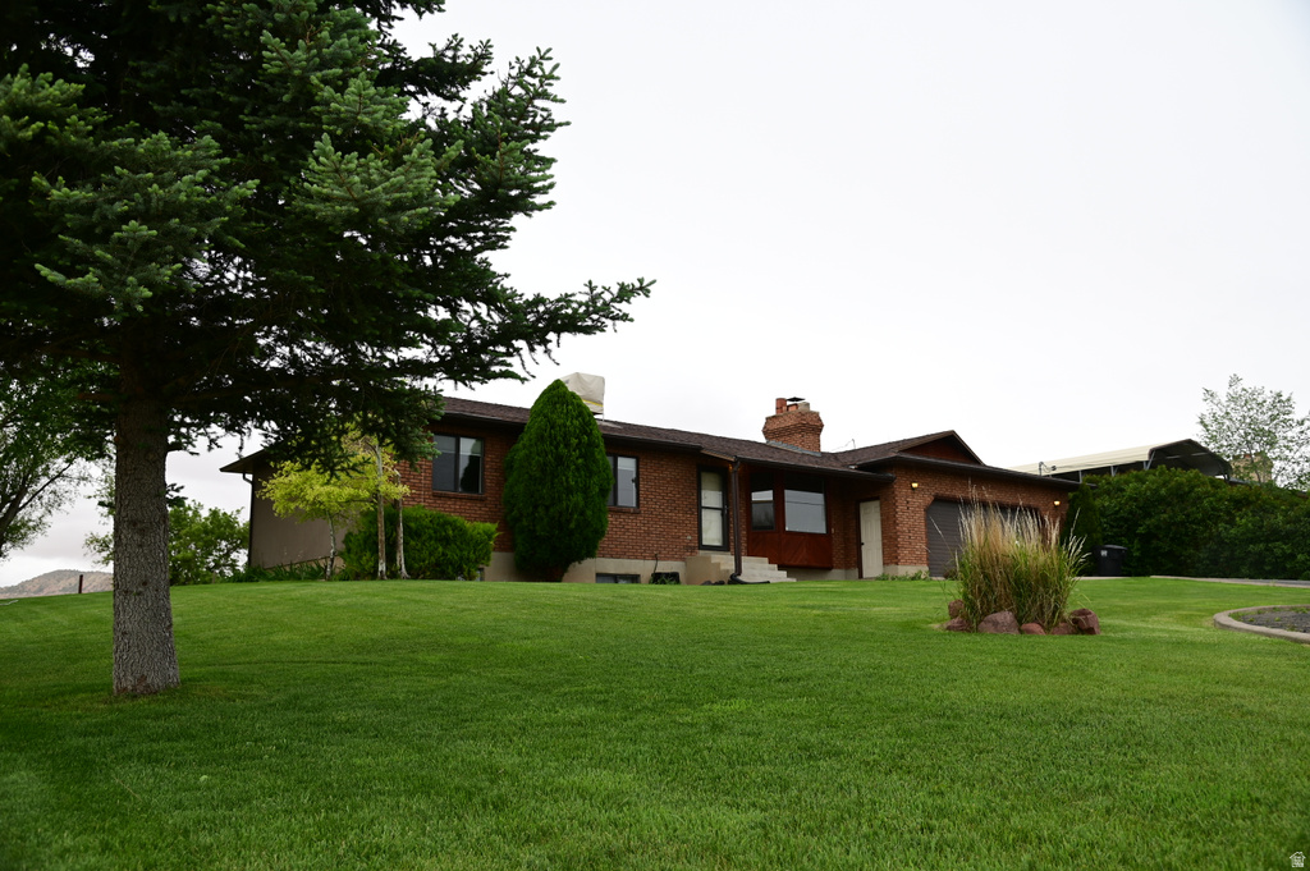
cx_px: 655
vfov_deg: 42.3
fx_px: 1127
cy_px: 436
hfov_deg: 60.3
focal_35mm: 31
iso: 100
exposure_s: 1/100
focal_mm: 31
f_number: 5
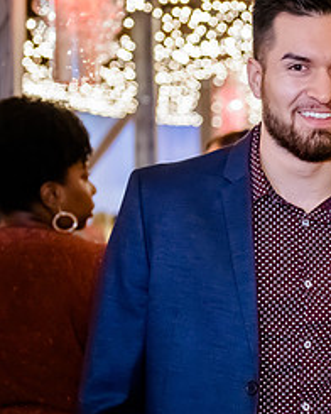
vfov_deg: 15.0
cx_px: 368
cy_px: 171
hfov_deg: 11.9
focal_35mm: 128
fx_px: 1567
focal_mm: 52
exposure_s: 1/80
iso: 5000
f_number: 2.8
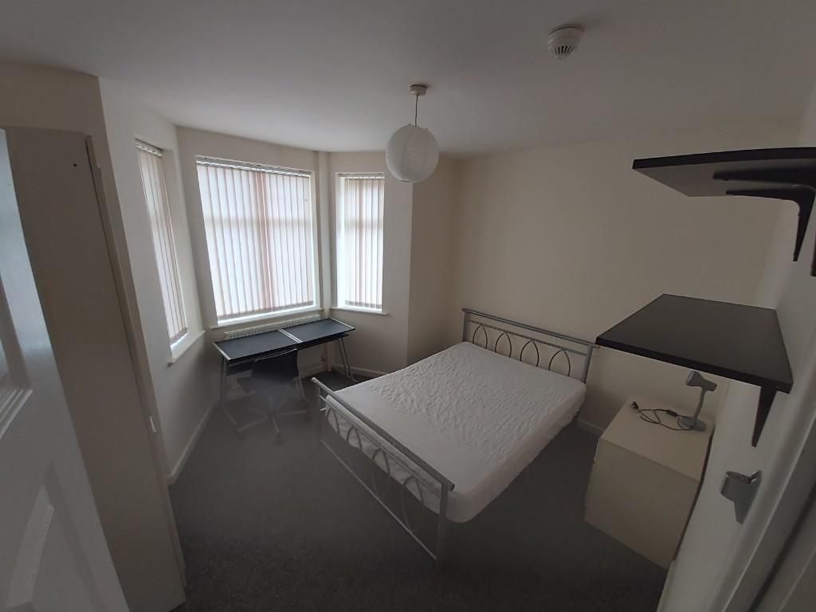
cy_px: 306
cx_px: 408
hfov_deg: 110.5
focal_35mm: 12
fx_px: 283
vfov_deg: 94.5
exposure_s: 1/100
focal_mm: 1.42
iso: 80
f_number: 2.2
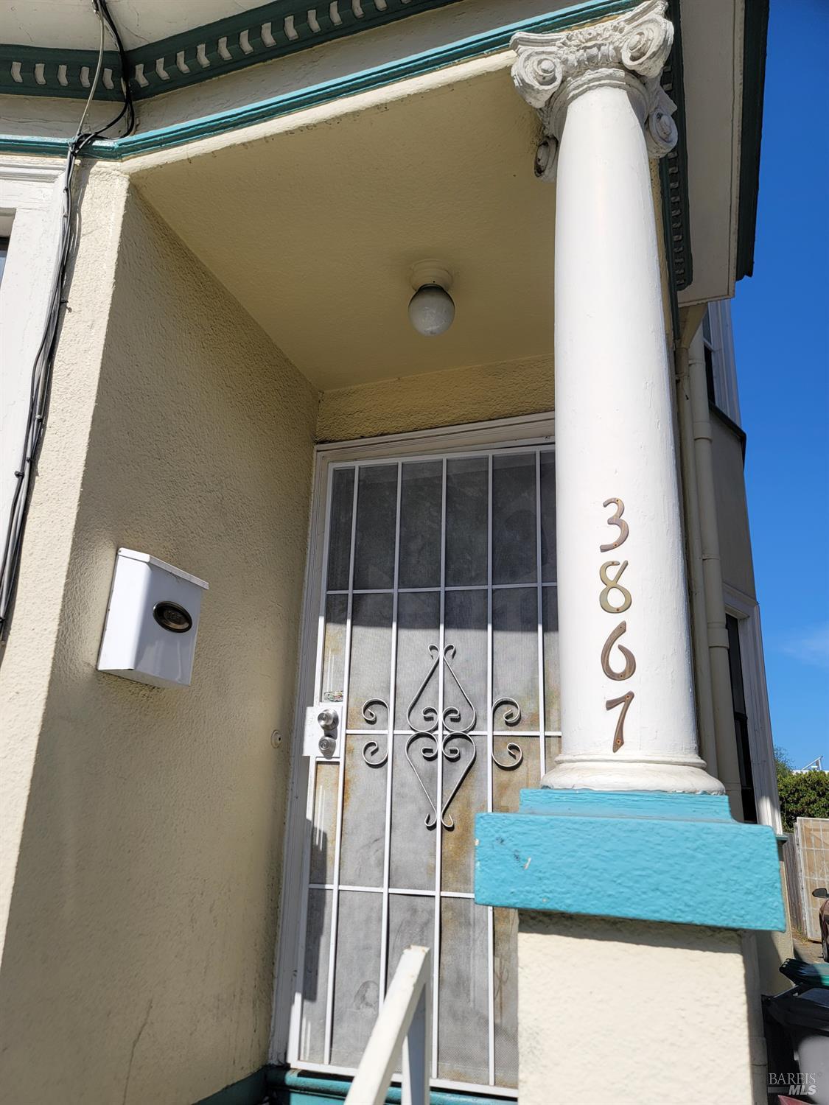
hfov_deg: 54.9
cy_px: 552
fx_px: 798
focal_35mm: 25
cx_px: 414
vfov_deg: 69.4
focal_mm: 7
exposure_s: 1/1361
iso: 20
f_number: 1.8
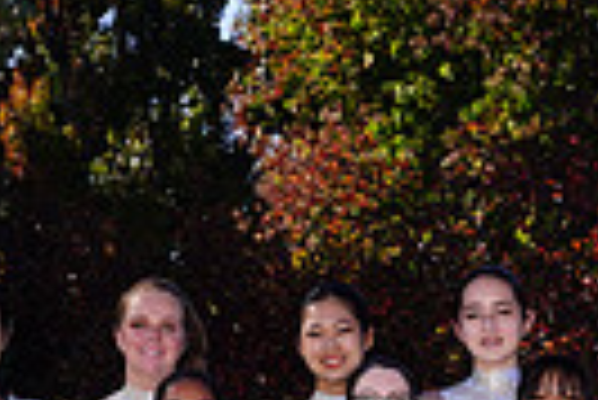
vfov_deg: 4.4
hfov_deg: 6.7
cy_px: 863
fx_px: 5072
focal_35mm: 305
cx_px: 391
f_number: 9
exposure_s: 1/200
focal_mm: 70
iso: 100
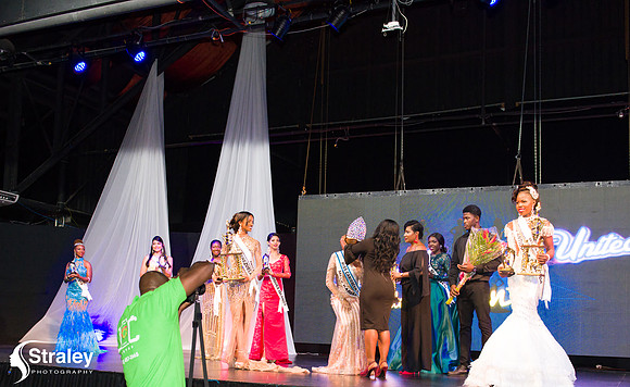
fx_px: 734
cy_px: 284
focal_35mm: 43
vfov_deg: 29.1
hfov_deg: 46.4
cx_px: 305
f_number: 5
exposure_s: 1/160
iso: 4000
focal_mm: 31
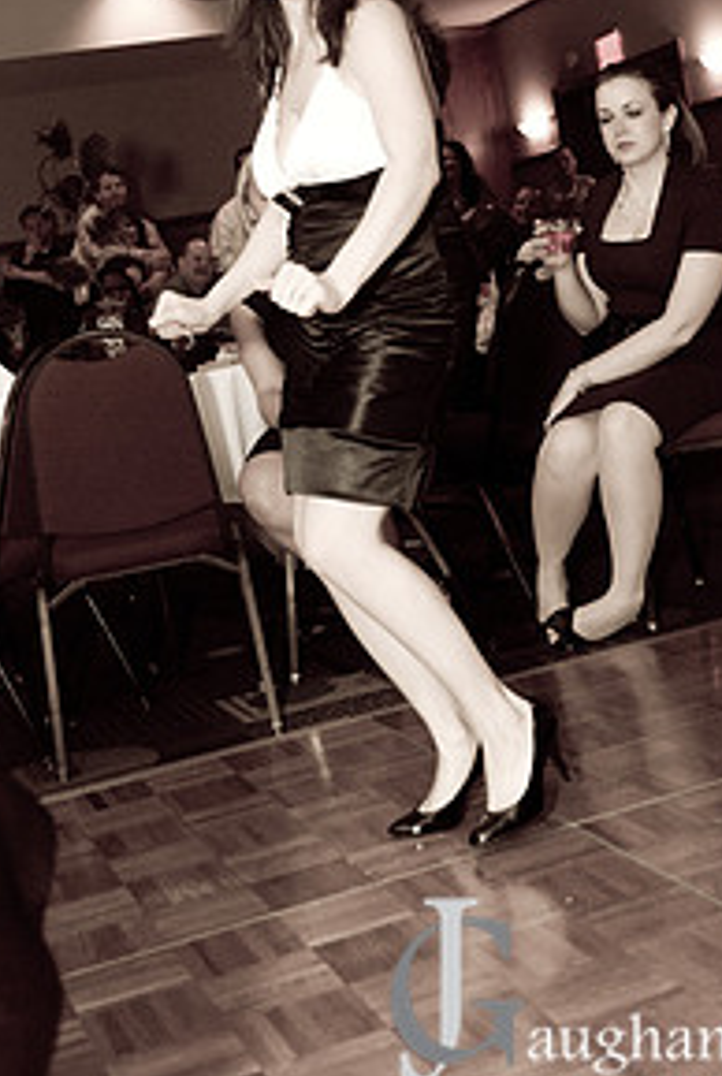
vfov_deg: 35.1
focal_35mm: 56
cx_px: 381
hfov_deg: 24.3
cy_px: 339
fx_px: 1677
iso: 640
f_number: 2.8
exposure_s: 1/60
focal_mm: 24
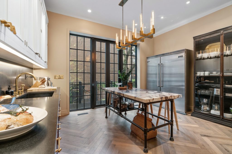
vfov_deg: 73.8
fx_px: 103
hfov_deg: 96.7
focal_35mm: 16
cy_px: 77
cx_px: 116
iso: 200
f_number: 8
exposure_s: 1/2
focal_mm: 16
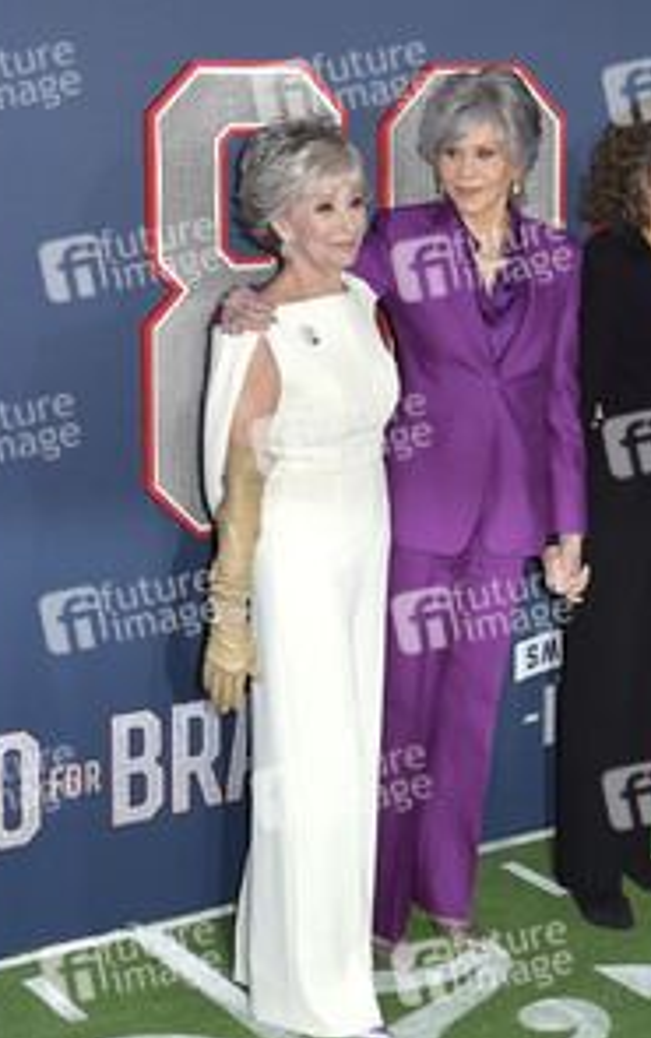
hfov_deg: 20.8
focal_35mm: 59
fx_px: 1671
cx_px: 739
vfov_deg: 34.5
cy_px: 524
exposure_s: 1/250
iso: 400
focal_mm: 38
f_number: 6.3
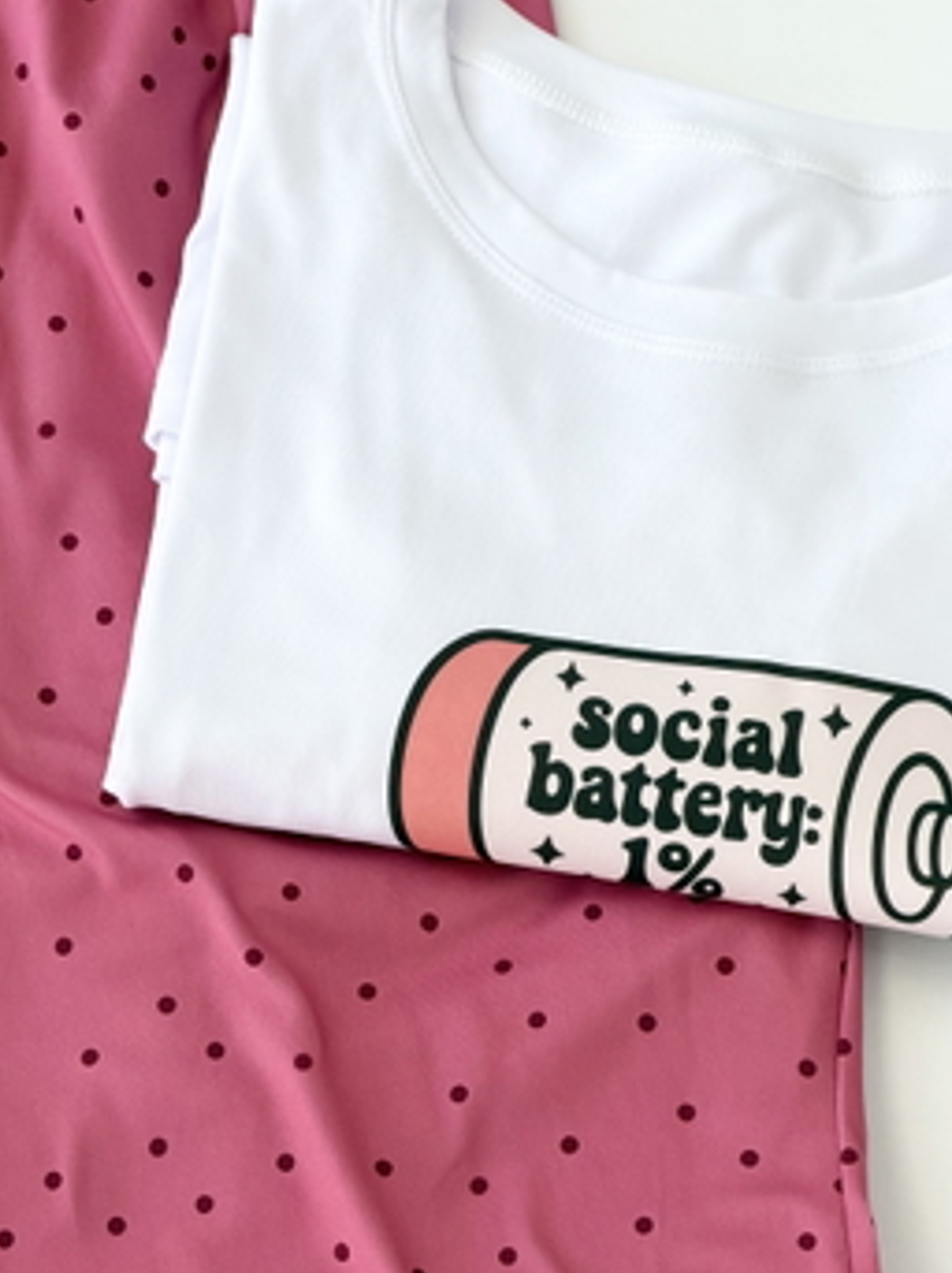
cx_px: 446
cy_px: 486
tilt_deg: -68.1
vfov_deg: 12.7
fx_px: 5728
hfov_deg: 9.5
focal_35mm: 156
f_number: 2.8
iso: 100
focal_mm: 16.89
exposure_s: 1/121
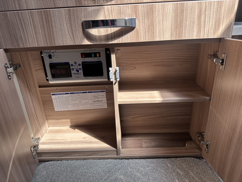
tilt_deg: -21.9
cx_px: 121
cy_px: 91
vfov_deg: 56.8
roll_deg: +3.3
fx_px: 168
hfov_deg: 71.6
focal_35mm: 24
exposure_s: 1/343
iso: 80
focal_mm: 6.86
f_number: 1.78
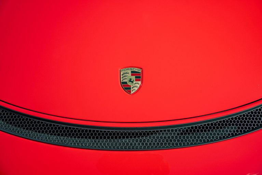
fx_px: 240
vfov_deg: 40.0
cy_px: 88
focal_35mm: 33
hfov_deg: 57.2
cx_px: 131
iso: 100
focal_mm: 33
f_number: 2.8
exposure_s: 1/1000
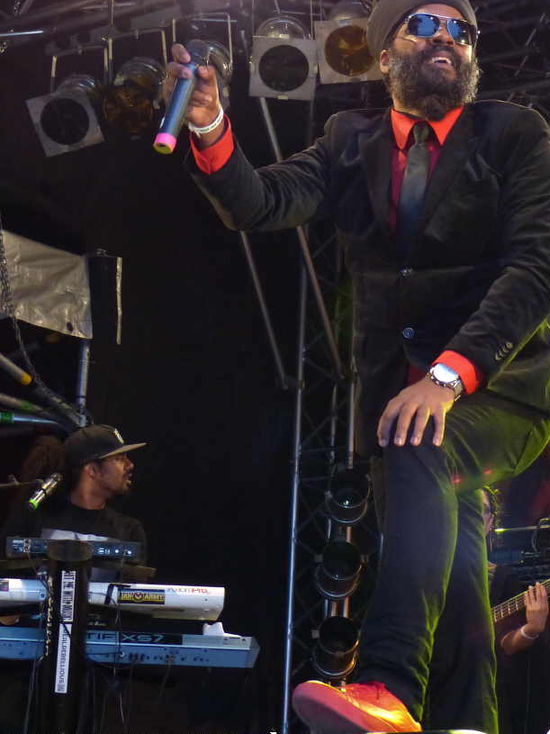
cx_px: 330
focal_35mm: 81
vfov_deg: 24.1
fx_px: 1716
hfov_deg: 18.2
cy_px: 312
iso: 400
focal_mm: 11.9
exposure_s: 1/60
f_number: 2.8
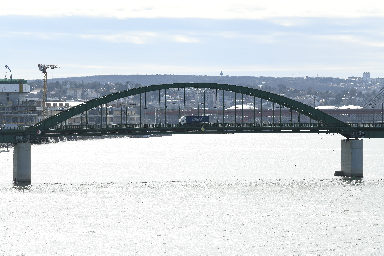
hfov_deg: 15.2
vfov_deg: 10.2
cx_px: 192
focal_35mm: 135
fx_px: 1440
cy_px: 128
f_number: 5.6
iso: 100
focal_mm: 135
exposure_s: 1/500
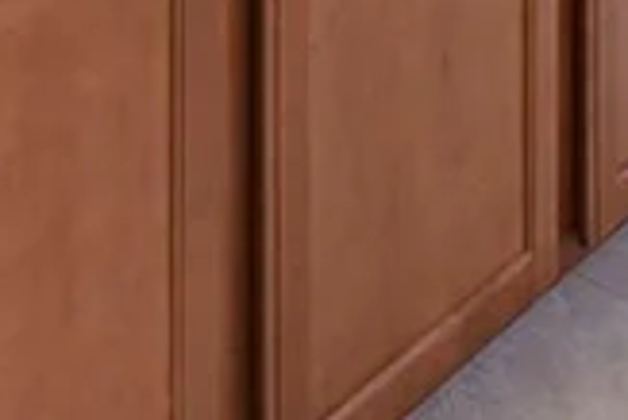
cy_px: -792
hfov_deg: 23.0
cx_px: 193
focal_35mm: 88
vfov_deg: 11.0
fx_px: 1536
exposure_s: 1/50
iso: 500
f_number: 10
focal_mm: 14
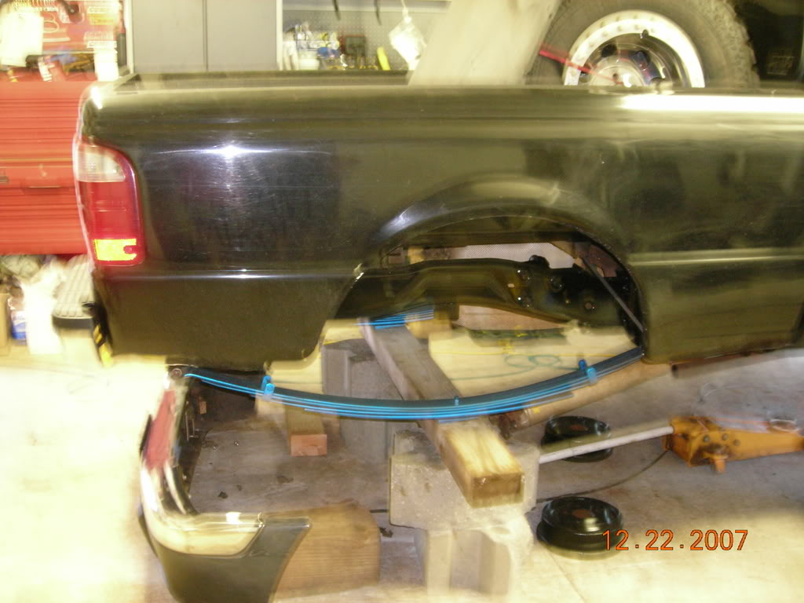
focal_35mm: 38
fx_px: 883
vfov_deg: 37.7
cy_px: 302
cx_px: 402
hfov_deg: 49.0
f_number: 3.2
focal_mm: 6.3
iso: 200
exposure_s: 1/2.7
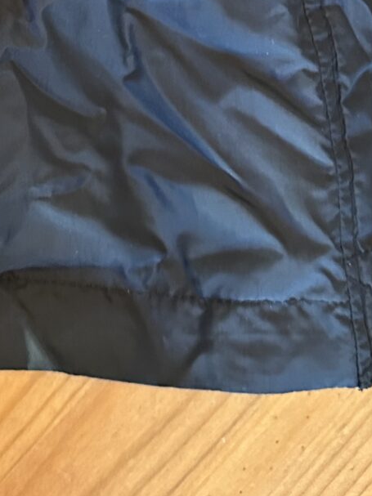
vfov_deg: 21.6
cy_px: -163
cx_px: 39
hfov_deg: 17.9
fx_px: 1161
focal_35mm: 81
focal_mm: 6.86
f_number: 1.78
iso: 800
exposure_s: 1/40
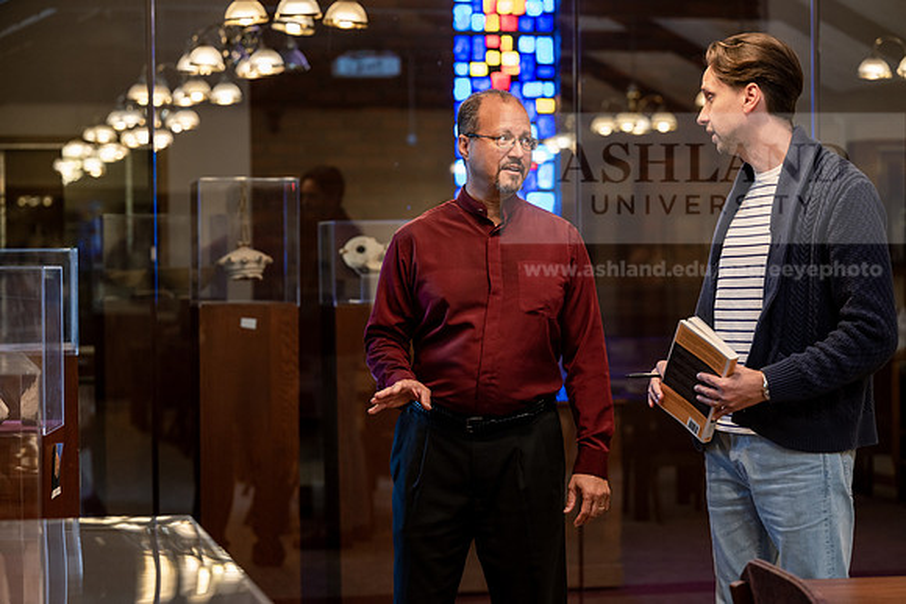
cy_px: 302
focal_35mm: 86
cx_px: 453
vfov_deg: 15.9
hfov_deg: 23.6
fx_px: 2165
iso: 1000
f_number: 3.2
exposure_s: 1/200
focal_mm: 86
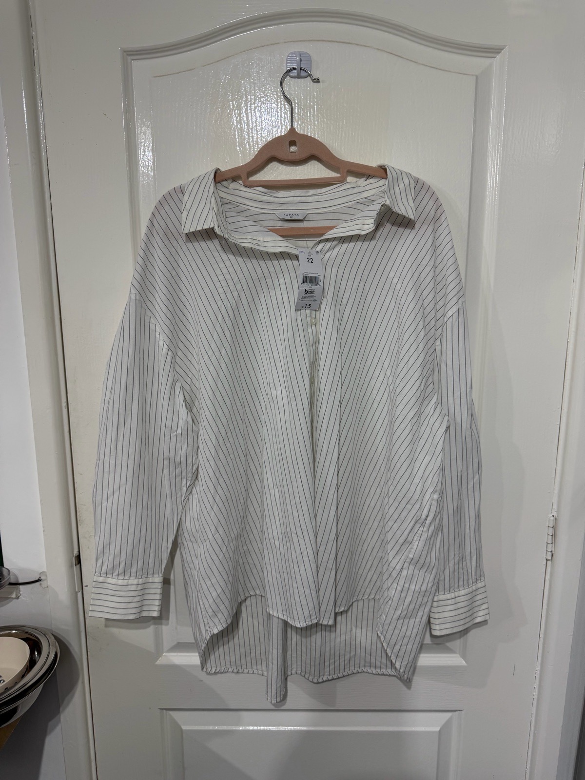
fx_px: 541
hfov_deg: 56.8
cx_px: 292
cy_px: 390
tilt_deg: -10.9
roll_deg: -0.8
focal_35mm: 24
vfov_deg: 71.6
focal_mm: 6.76
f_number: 1.78
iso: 125
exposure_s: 1/100
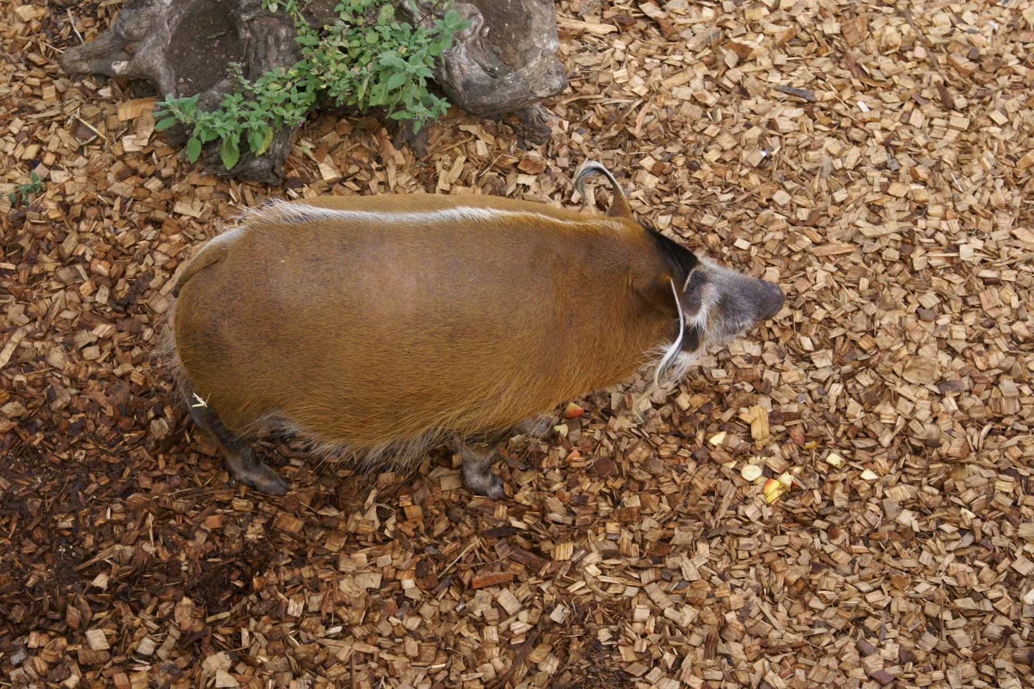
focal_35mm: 105
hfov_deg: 19.5
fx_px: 3016
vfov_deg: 13.0
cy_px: 344
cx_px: 517
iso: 125
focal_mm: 70
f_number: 5.6
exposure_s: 1/125
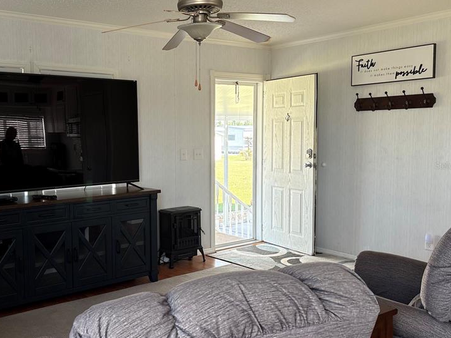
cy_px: 165
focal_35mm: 37
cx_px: 152
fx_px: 482
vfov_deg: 38.7
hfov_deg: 49.3
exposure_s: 1/121
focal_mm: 5.96
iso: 125
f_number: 1.6
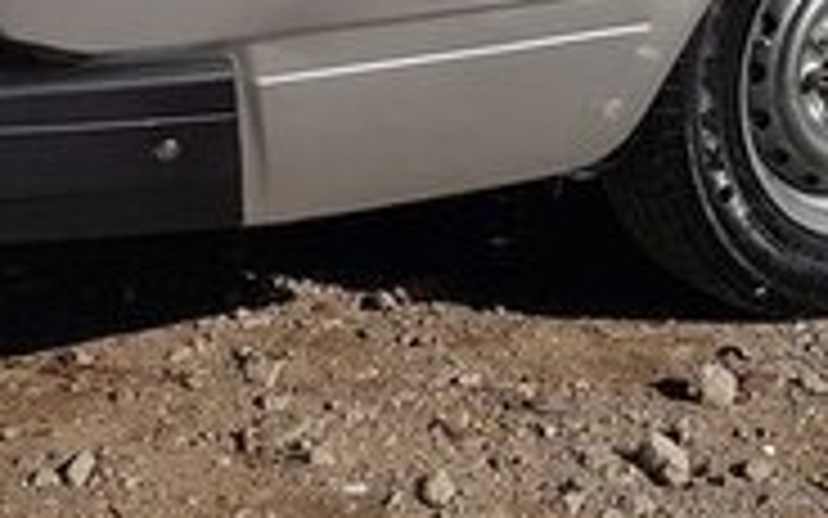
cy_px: -164
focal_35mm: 99
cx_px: 832
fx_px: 2234
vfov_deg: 12.8
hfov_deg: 20.3
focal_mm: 4.2
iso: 40
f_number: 1.7
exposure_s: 1/4624
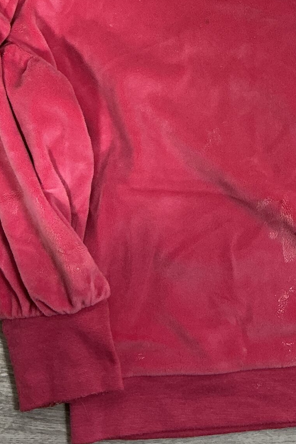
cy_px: 77
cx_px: 268
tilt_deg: -83.4
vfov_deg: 28.9
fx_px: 839
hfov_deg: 19.6
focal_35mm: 68
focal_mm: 3
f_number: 1.8
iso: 80
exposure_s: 1/60
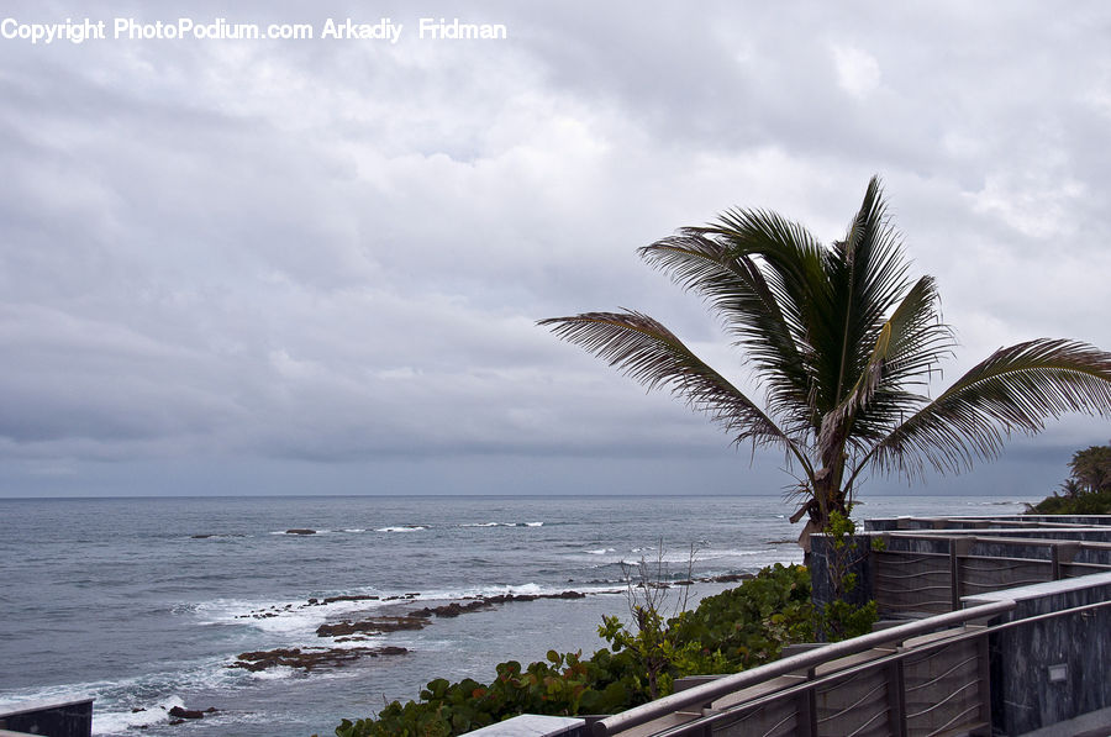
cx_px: 556
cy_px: 368
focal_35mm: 48
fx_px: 1479
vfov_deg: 28.0
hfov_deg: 41.2
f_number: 7.1
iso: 200
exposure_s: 1/800
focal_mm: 32
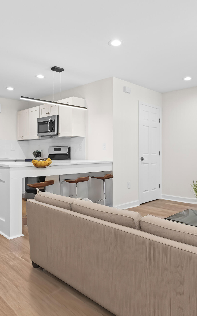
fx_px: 223
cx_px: 103
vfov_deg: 70.4
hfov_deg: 47.6
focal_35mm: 26
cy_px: 163
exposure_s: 1/6
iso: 400
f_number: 8
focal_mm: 16
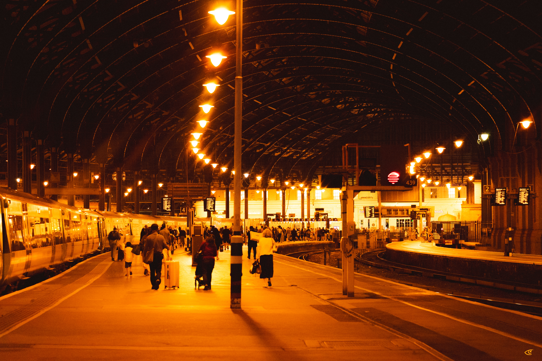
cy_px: 180
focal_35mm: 90
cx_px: 271
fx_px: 1355
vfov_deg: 15.2
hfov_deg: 22.6
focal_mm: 90
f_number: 4
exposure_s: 1/200
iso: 5000
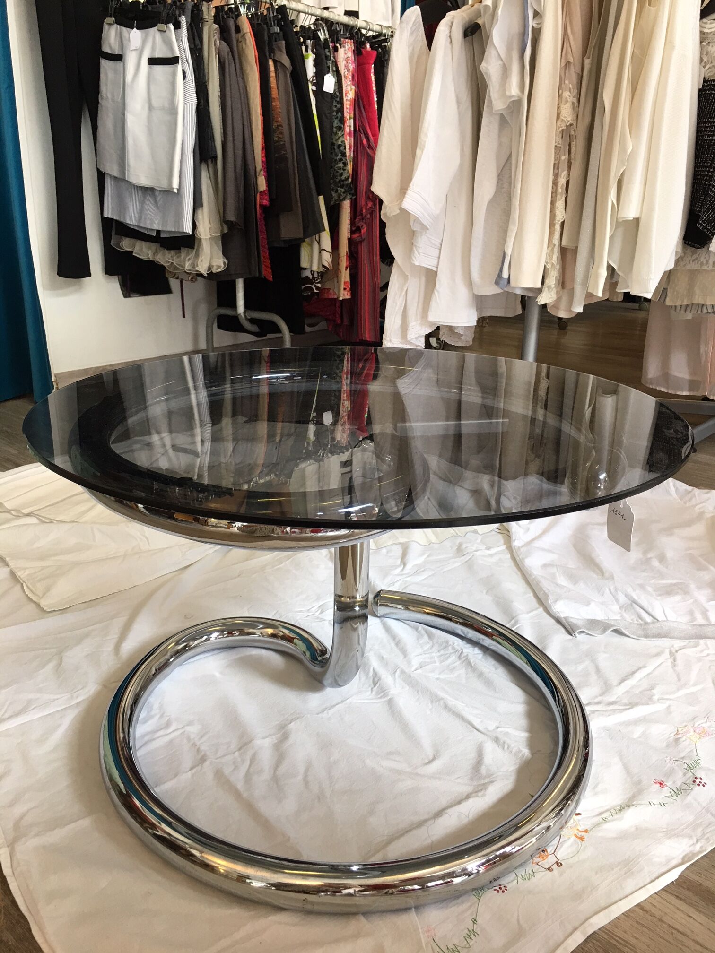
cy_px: 476
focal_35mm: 29
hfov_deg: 48.2
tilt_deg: -17.5
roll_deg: -1.9
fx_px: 799
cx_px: 358
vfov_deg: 61.7
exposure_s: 1/33
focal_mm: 4.15
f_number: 2.2
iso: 32
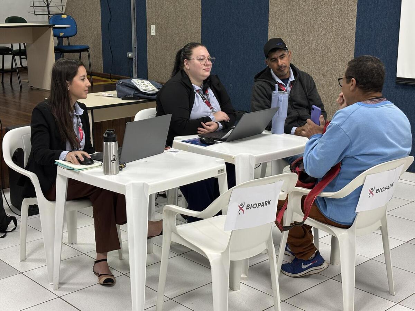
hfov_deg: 36.8
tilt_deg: -13.8
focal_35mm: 52
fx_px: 623
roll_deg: +0.0
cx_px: 208
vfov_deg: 28.0
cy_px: 156
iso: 160
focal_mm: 5.96
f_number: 1.6
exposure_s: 1/60
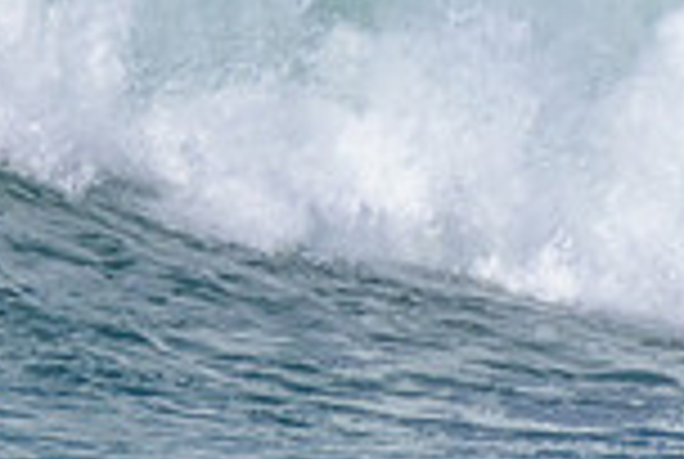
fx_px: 65316
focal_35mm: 3431
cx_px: -558
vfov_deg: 0.4
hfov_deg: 0.6
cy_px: -2
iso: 1250
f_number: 11
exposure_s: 1/3200
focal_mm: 900
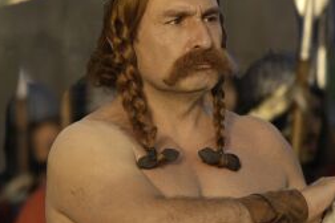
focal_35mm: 404
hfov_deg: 5.1
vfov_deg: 3.4
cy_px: 122
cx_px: 16
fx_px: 3759
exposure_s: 1/2000
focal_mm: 85
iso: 125
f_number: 1.8
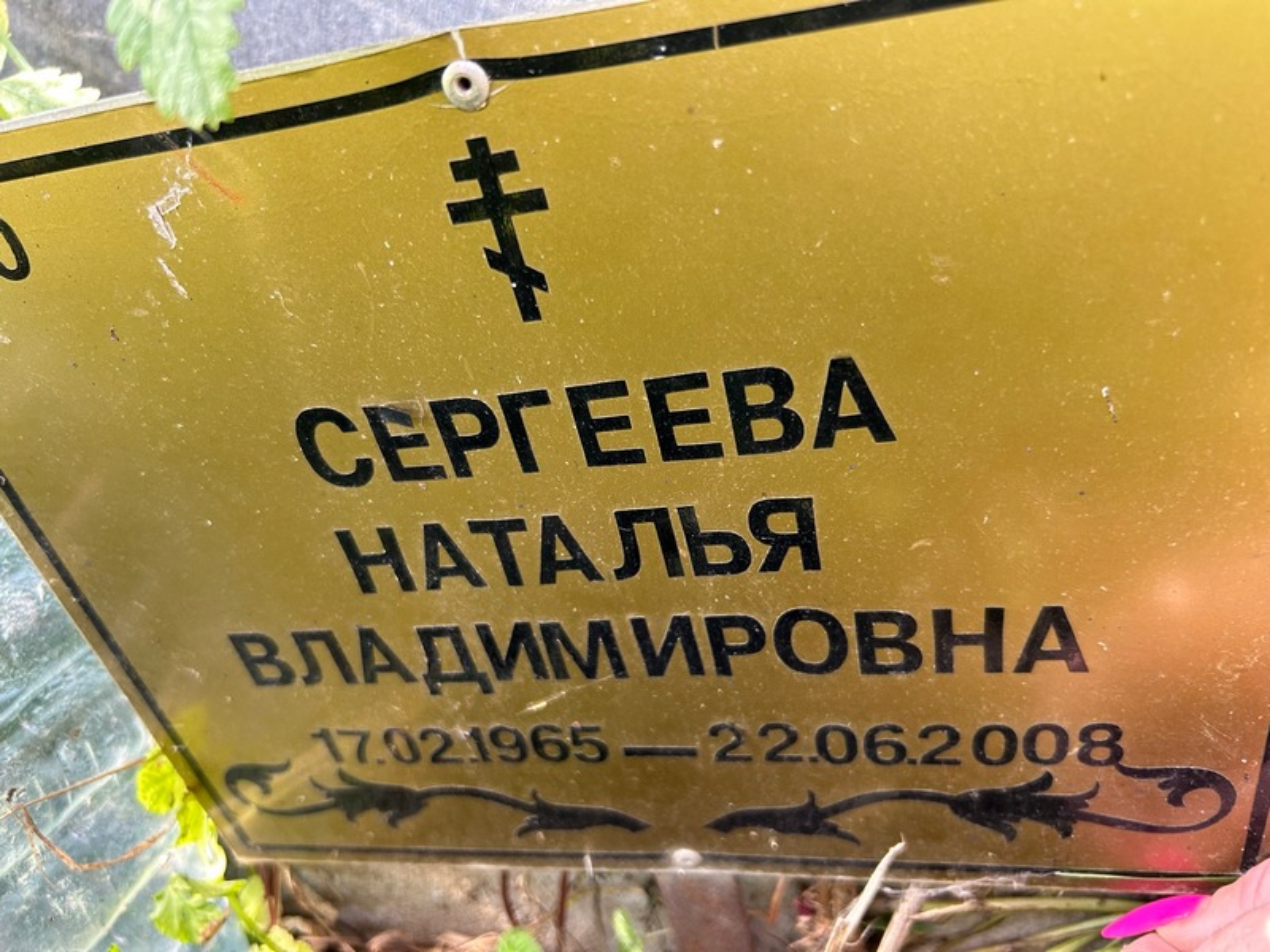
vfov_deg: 53.1
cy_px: 476
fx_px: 954
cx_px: 635
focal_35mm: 26
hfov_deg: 67.3
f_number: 1.5
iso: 125
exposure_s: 1/121
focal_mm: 5.7
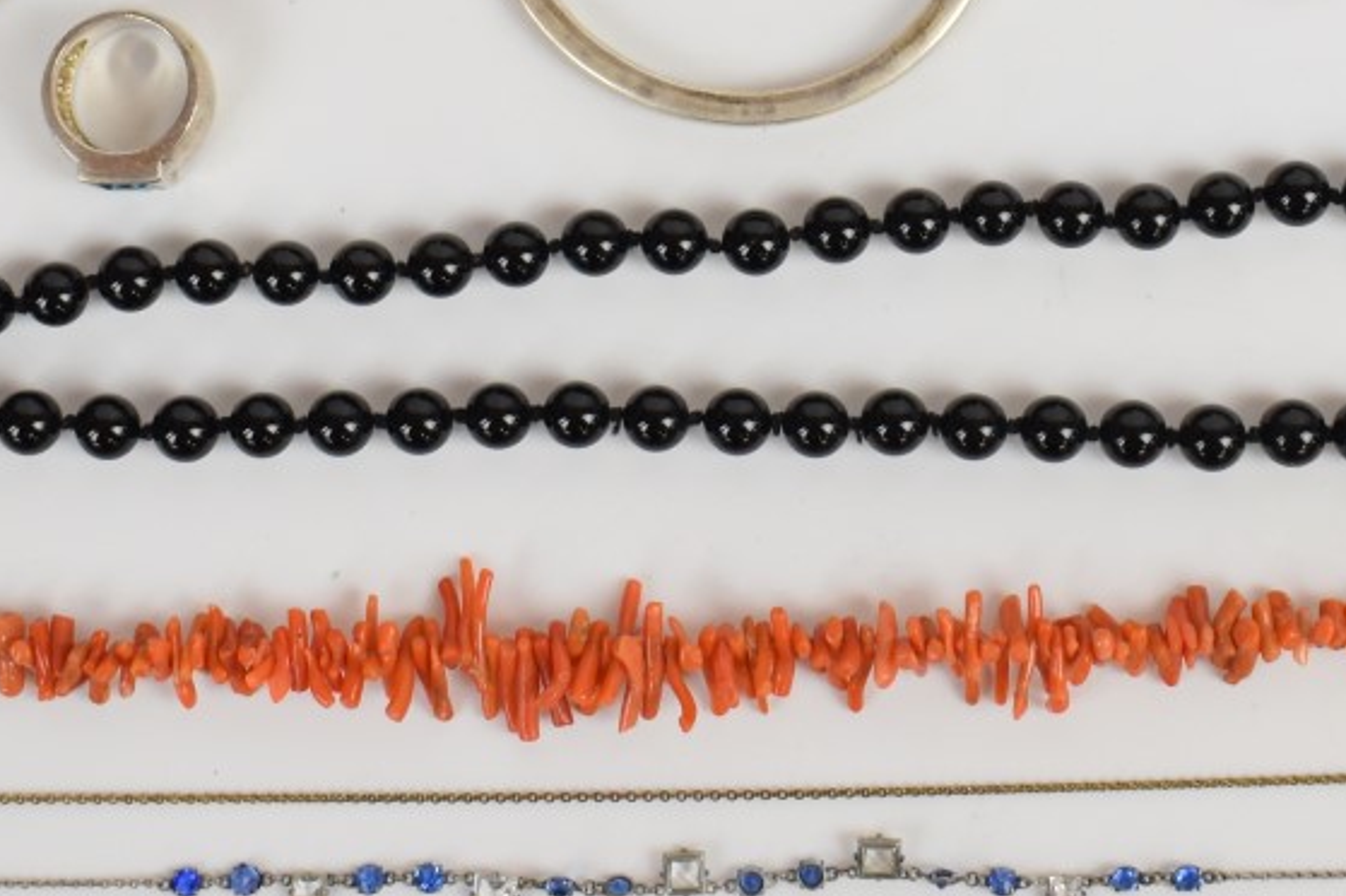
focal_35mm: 87
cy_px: -96
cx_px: 698
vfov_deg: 15.3
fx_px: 3251
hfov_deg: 23.4
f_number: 4.5
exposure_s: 1/125
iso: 800
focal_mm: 20
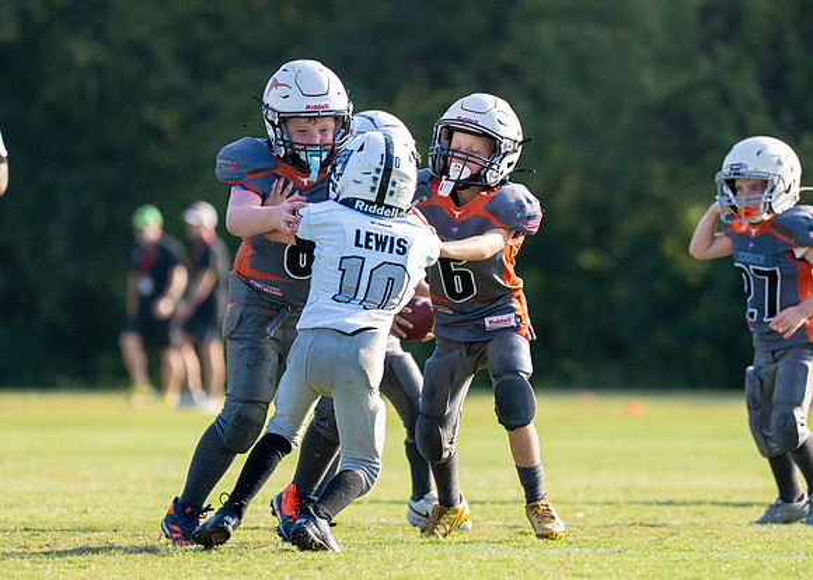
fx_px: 9347
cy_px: 293
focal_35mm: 405
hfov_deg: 5.0
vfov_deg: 3.6
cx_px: 439
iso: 320
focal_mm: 200
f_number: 2.8
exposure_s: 1/3200
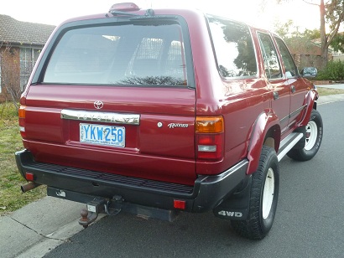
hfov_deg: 47.8
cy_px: 129
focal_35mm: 39
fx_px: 388
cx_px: 172
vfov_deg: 36.9
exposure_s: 1/30
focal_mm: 6.9
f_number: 3.7
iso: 250
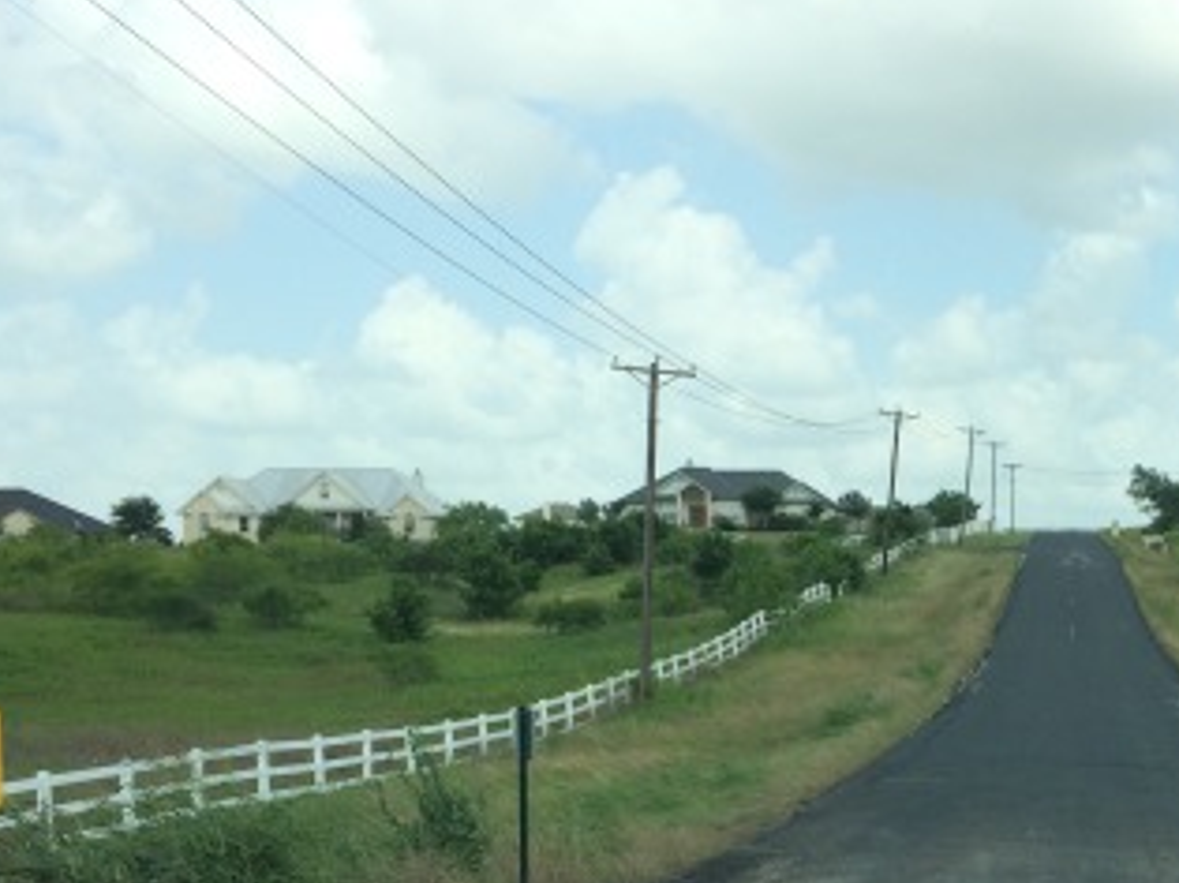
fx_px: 2009
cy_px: 797
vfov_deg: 24.1
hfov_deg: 31.6
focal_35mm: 59
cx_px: 996
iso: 32
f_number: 2.2
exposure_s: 1/1208
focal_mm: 4.15
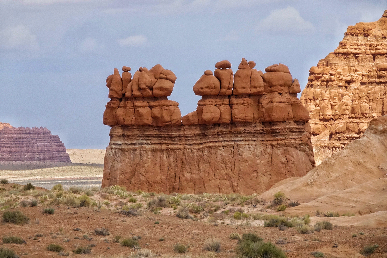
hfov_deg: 5.9
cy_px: 129
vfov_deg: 3.9
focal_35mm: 351
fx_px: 3773
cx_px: 194
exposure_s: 1/2000
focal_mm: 128.59
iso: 1600
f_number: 8
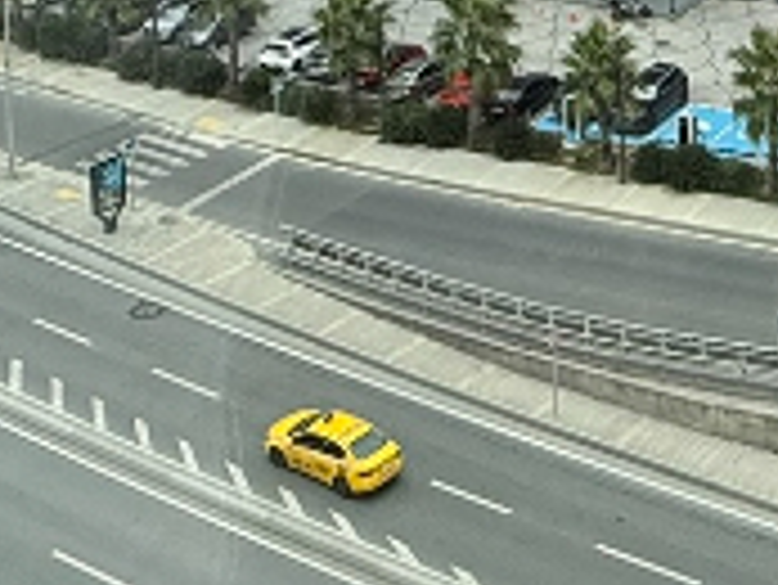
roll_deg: +0.9
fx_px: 1822
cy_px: -356
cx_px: 742
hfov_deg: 23.3
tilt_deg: -8.0
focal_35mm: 81
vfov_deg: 16.3
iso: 64
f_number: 2.2
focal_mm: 2.22
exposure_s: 1/383
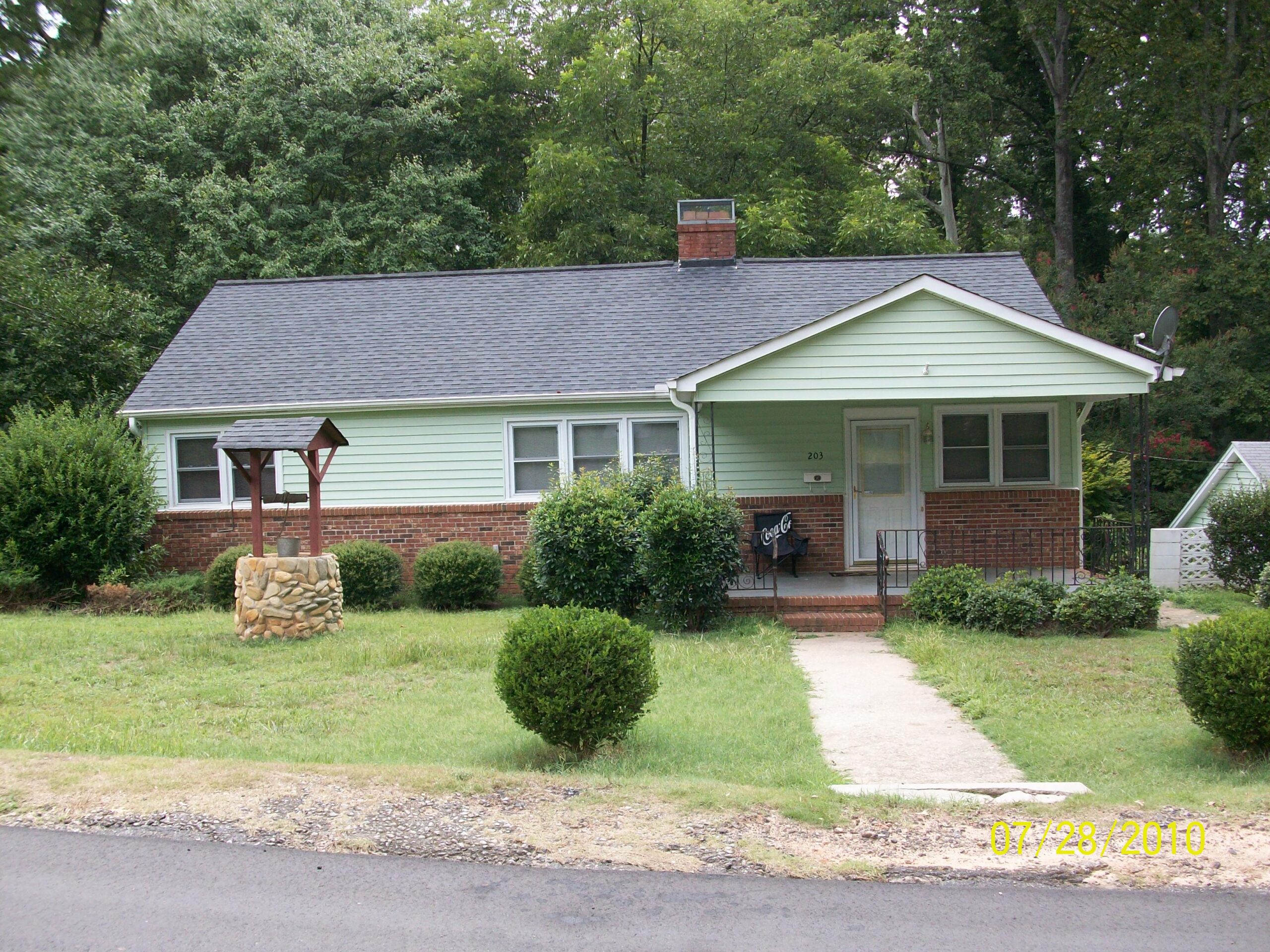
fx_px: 1247
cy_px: 476
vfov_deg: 41.8
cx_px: 635
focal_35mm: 34
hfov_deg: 54.0
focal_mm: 5.7
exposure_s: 1/207
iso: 64
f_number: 2.8
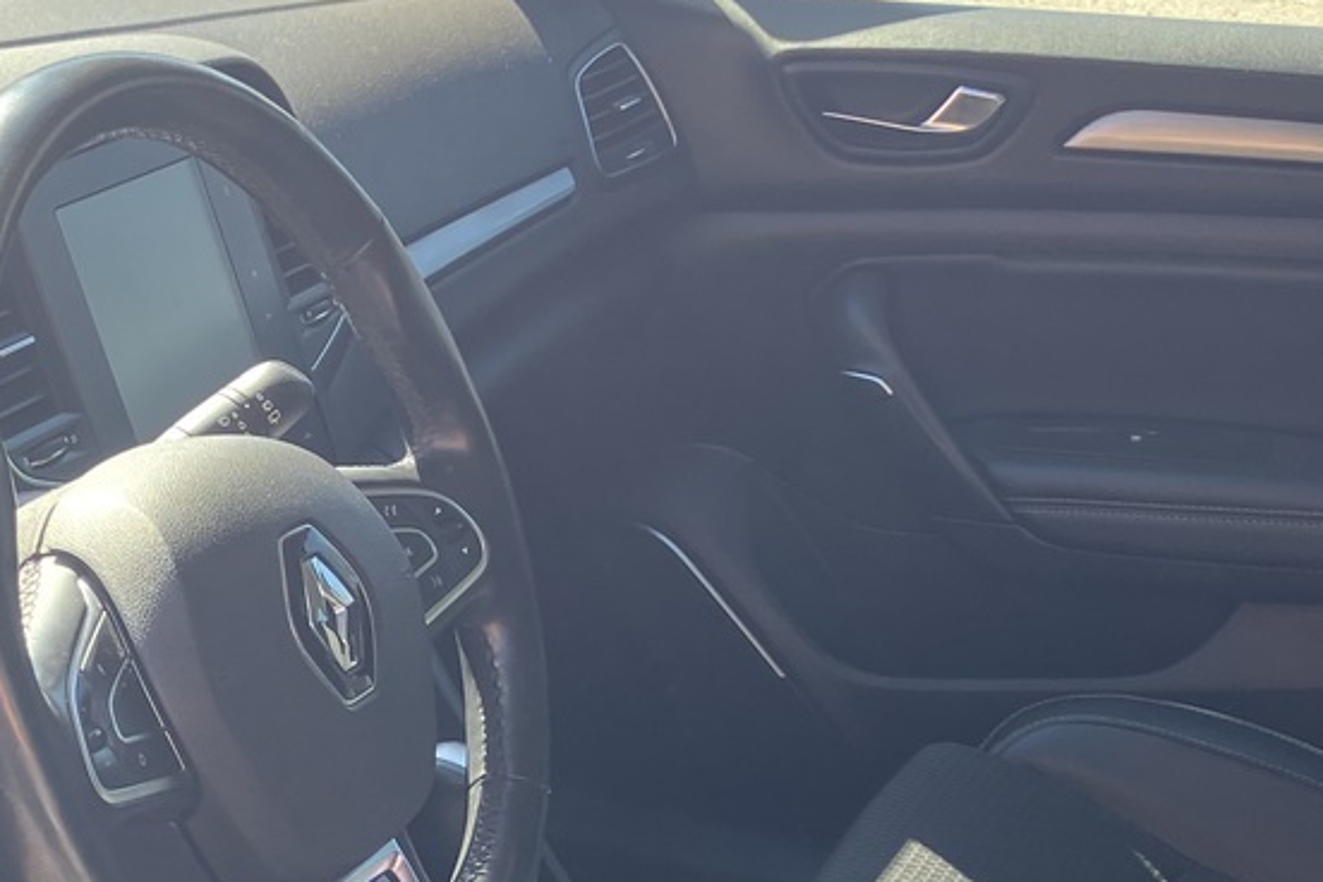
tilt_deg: -30.7
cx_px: 472
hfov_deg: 26.5
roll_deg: -2.8
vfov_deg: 17.0
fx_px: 2793
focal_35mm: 76
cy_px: 1129
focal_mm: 3.99
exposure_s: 1/162
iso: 40
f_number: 1.8
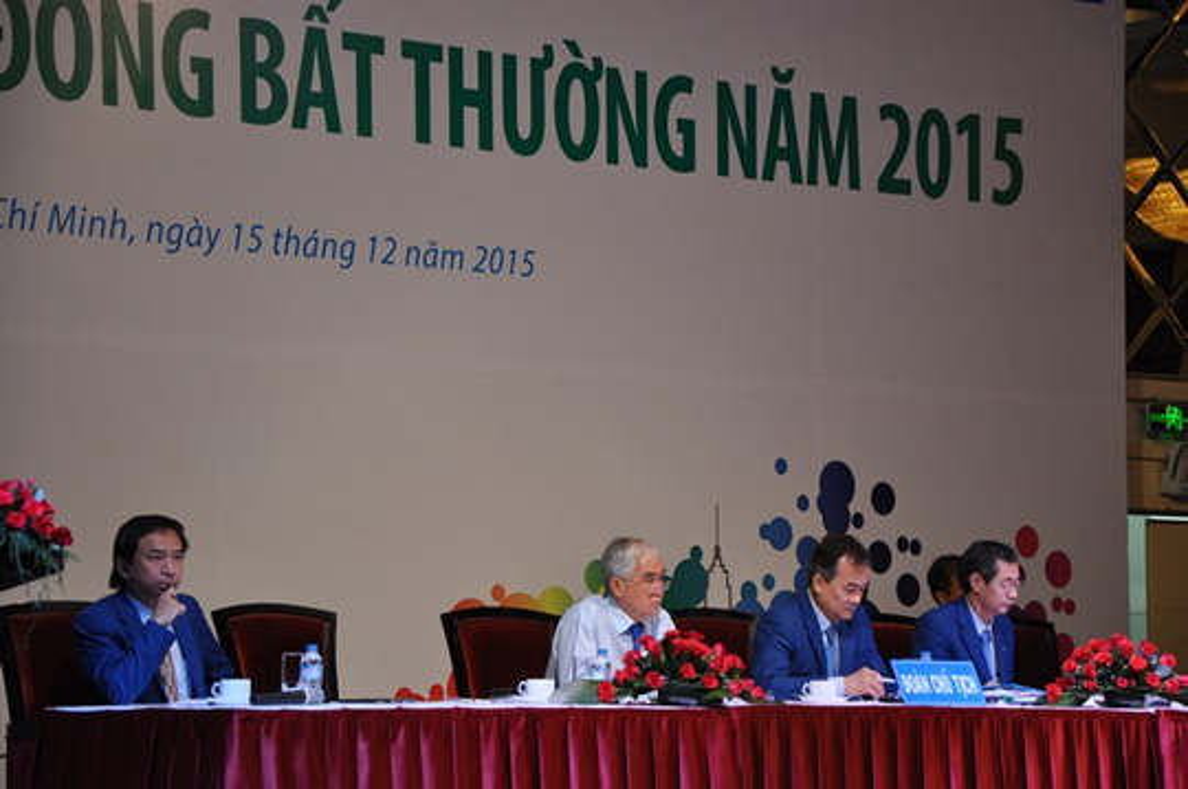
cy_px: 394
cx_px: 594
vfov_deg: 10.7
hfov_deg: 16.1
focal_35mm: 128
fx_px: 4204
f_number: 5.6
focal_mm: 85
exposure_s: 1/50
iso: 1000
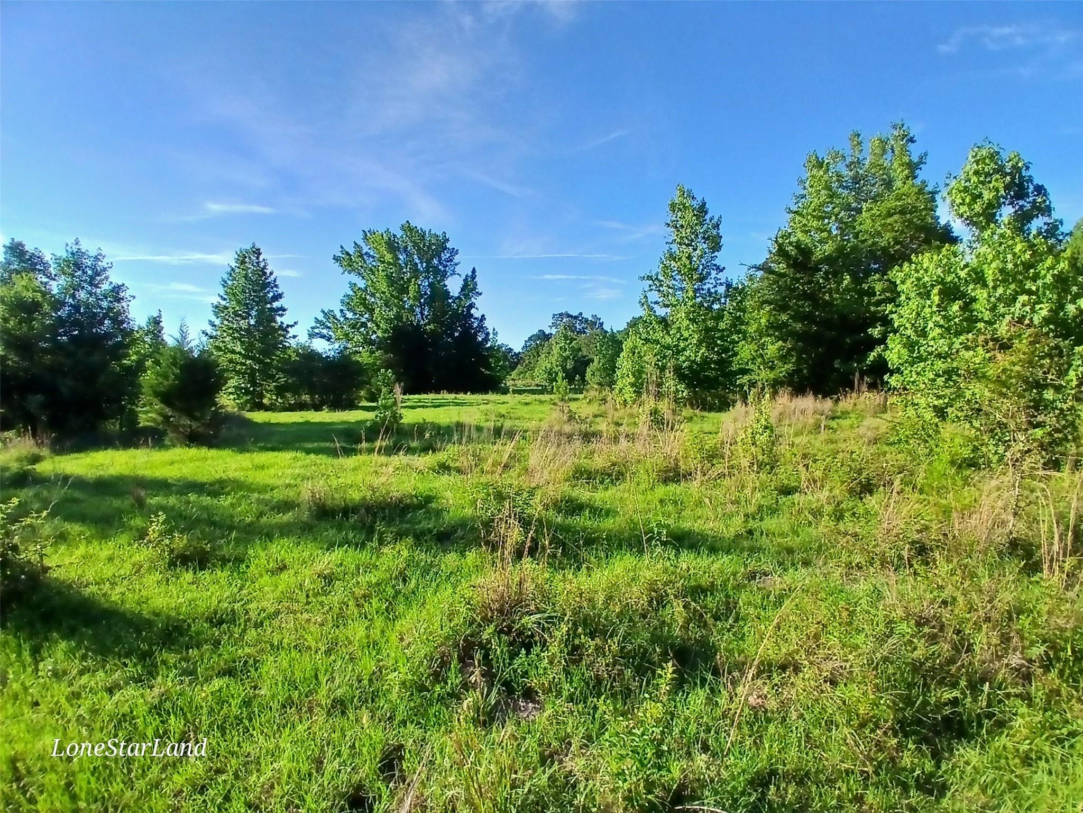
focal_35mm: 17
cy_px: 406
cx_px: 542
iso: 50
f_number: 2.2
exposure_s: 1/882
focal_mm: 1.4
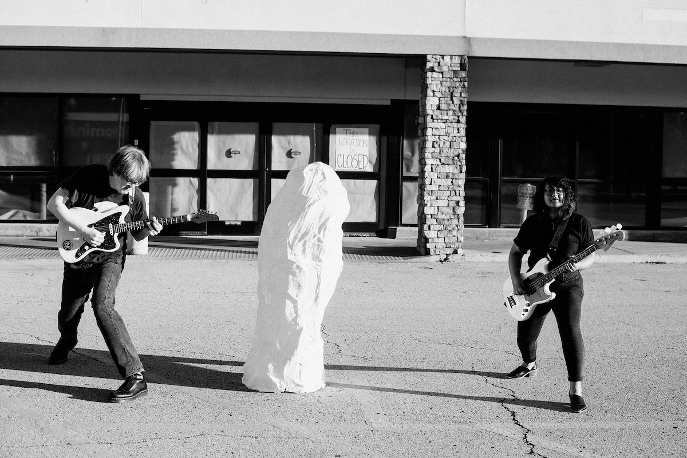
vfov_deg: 27.0
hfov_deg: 39.6
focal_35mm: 50
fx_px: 954
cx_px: 344
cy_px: 229
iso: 100
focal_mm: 50
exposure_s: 1/800
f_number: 5.6
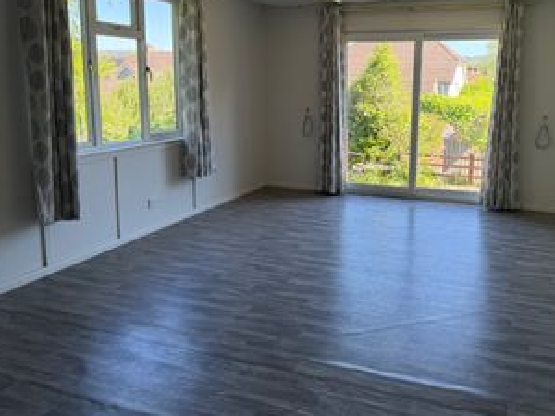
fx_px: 513
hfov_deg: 56.2
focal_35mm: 32
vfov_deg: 43.9
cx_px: 342
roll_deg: -1.1
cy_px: 163
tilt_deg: -9.8
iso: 100
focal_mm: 6.76
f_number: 1.78
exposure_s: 1/345
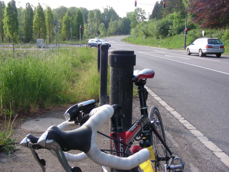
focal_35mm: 38
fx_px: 251
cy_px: 86
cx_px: 114
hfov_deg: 49.0
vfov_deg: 37.7
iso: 50
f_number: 4
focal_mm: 6.3
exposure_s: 1/96
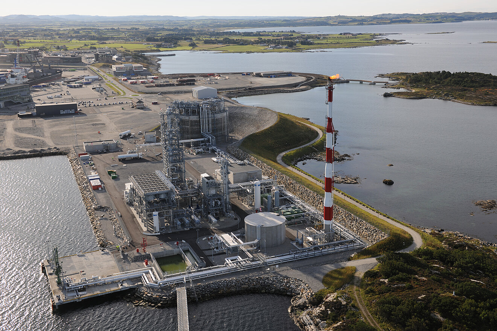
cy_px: 166
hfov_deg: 48.5
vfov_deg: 33.4
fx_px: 552
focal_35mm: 40
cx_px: 248
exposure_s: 1/640
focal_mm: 40
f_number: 5.6
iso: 200
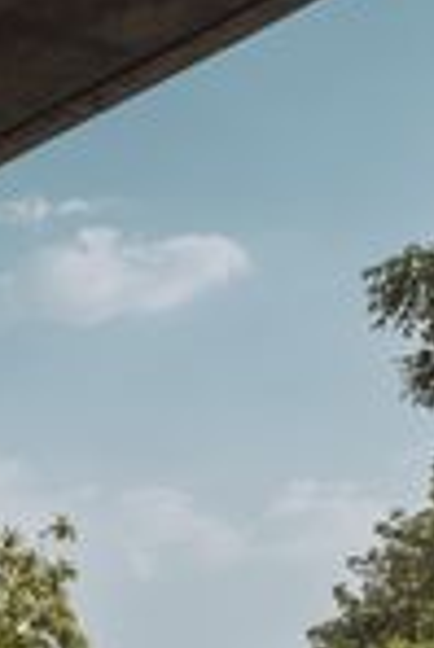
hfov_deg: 11.5
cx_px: -160
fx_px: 2093
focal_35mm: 116
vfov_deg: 16.9
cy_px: 753
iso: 100
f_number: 10
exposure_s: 1/20
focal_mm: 40
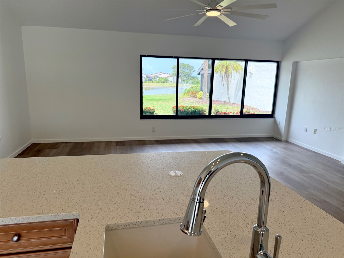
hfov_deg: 71.6
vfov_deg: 56.8
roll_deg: -1.9
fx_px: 239
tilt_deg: -11.2
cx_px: 172
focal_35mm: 24
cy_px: 129
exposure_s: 1/584
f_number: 1.78
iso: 100
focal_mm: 6.76
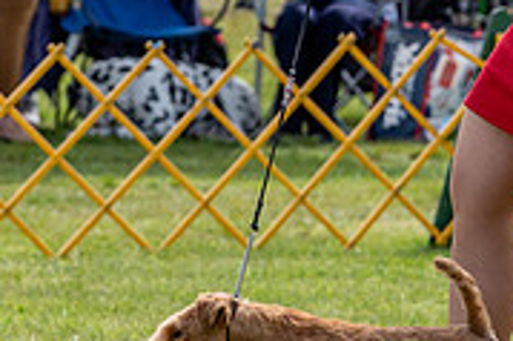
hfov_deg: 4.2
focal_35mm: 488
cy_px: -14
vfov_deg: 2.8
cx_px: 305
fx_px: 6947
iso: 400
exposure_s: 1/1250
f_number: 5.6
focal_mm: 124
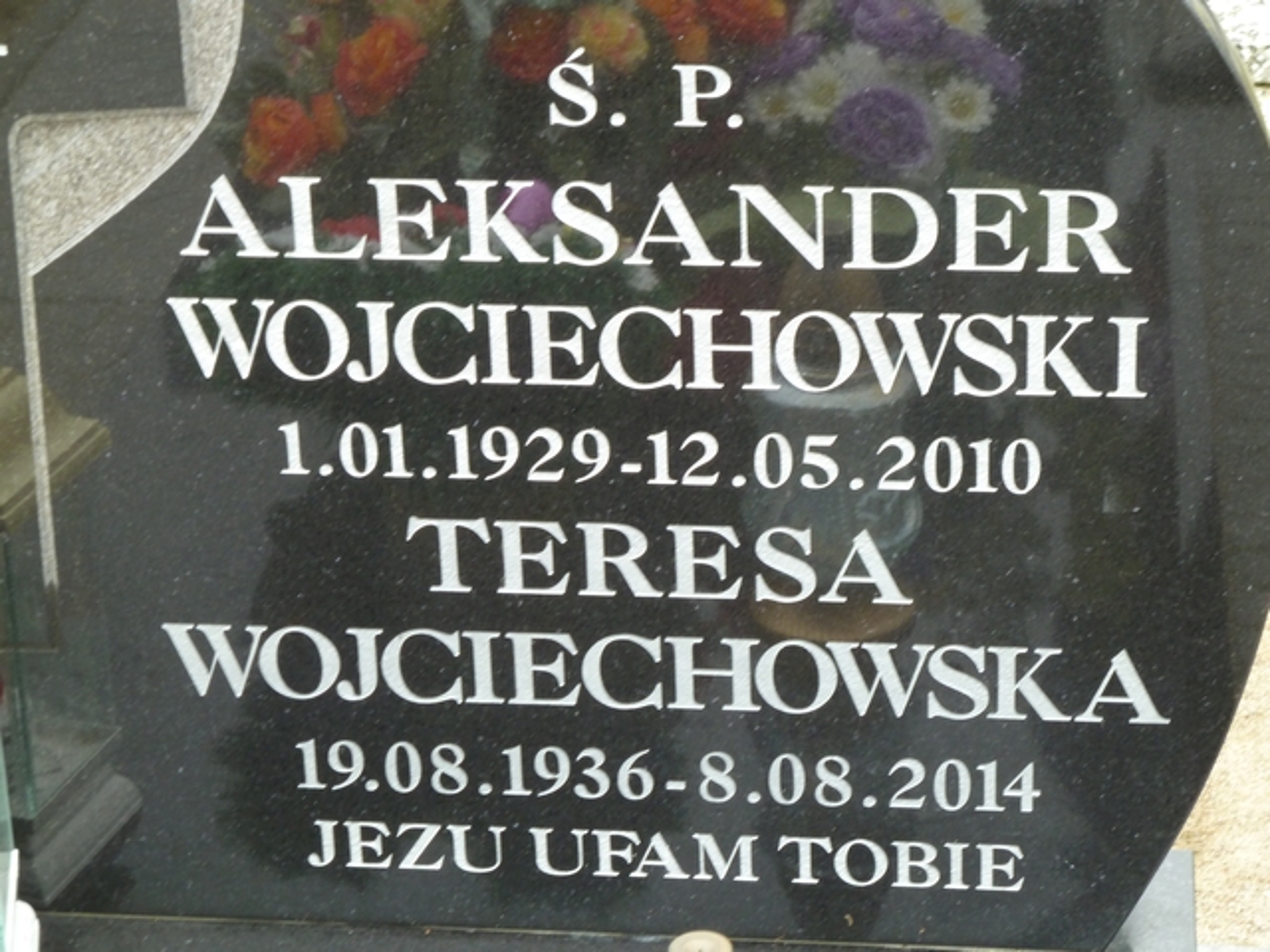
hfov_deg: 18.9
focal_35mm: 104
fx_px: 3816
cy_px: 476
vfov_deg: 14.2
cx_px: 635
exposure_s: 1/40
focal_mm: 17
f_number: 4.3
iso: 125
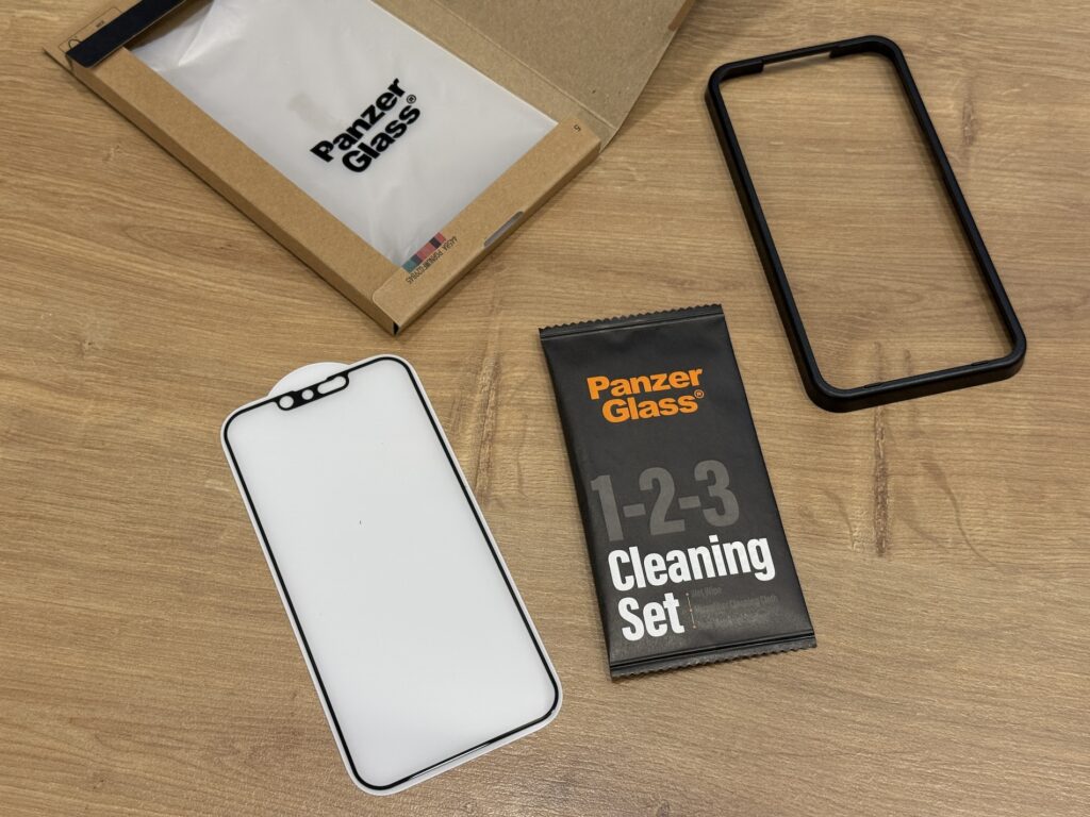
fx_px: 1511
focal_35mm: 48
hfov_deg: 39.7
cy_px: 408
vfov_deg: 30.3
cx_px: 545
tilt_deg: -61.3
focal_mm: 6.76
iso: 125
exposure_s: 1/85
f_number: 1.78
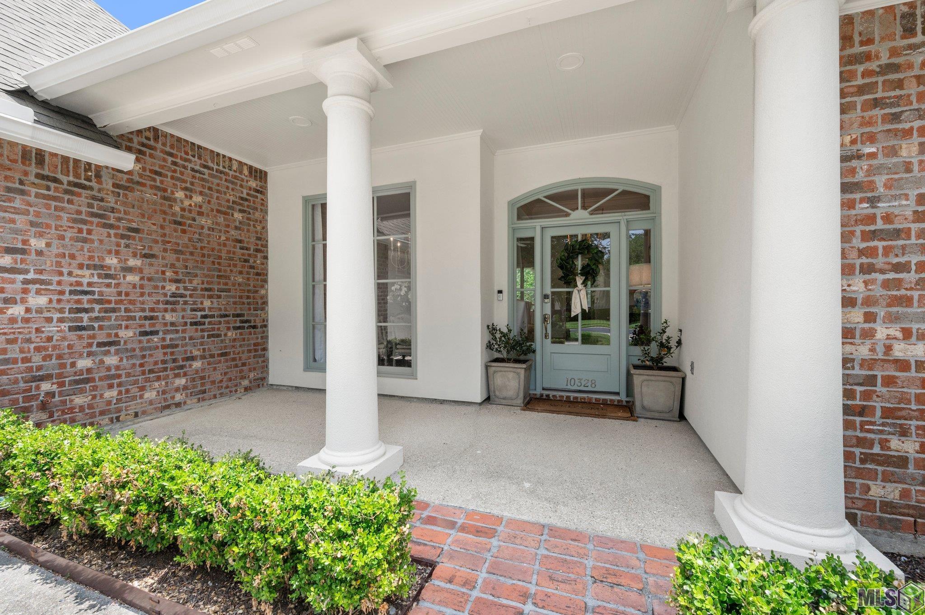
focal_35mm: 15
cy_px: 308
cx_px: 462
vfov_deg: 77.2
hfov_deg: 100.4
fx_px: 385
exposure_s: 1/320
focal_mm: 15
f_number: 10
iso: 500
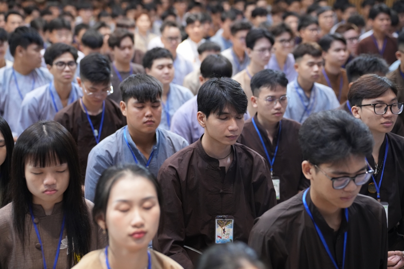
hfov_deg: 28.8
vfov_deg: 19.5
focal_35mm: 70
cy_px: 134
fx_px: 785
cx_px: 202
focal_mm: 70
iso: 4000
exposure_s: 1/160
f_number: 2.8
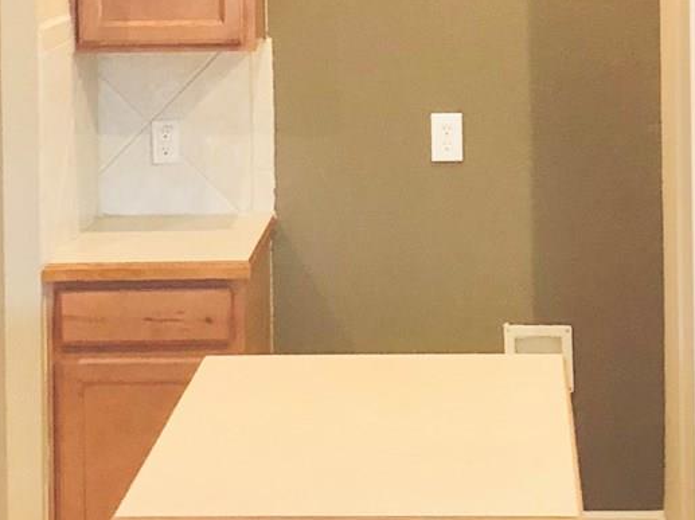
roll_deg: +1.3
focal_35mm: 111
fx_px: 2227
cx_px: 399
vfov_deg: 13.1
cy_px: -48
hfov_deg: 17.7
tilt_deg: -1.1
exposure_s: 1/11
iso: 100
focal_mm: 4
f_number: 1.8
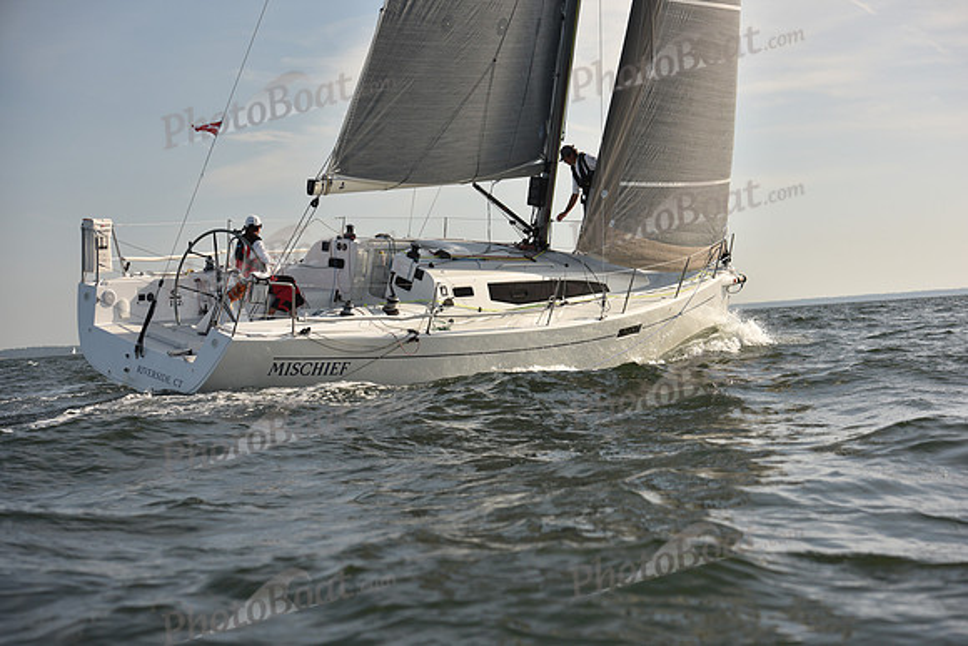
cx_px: 484
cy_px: 323
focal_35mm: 70
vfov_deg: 19.5
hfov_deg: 28.8
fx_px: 1883
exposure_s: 1/800
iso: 250
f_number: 5
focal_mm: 70
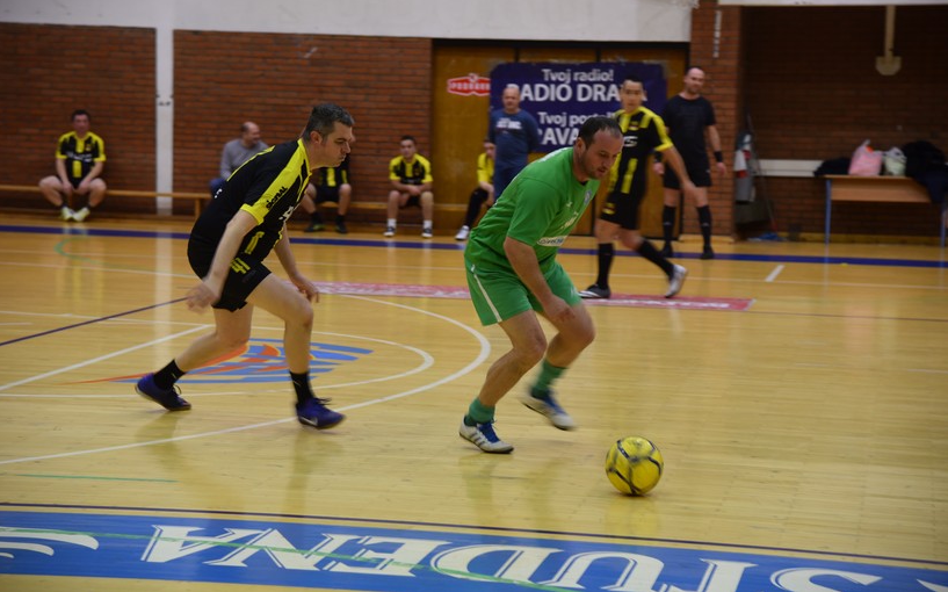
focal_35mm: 87
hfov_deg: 23.8
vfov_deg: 15.0
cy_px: 276
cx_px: 473
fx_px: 2247
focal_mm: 85
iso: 800
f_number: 4.5
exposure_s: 1/80
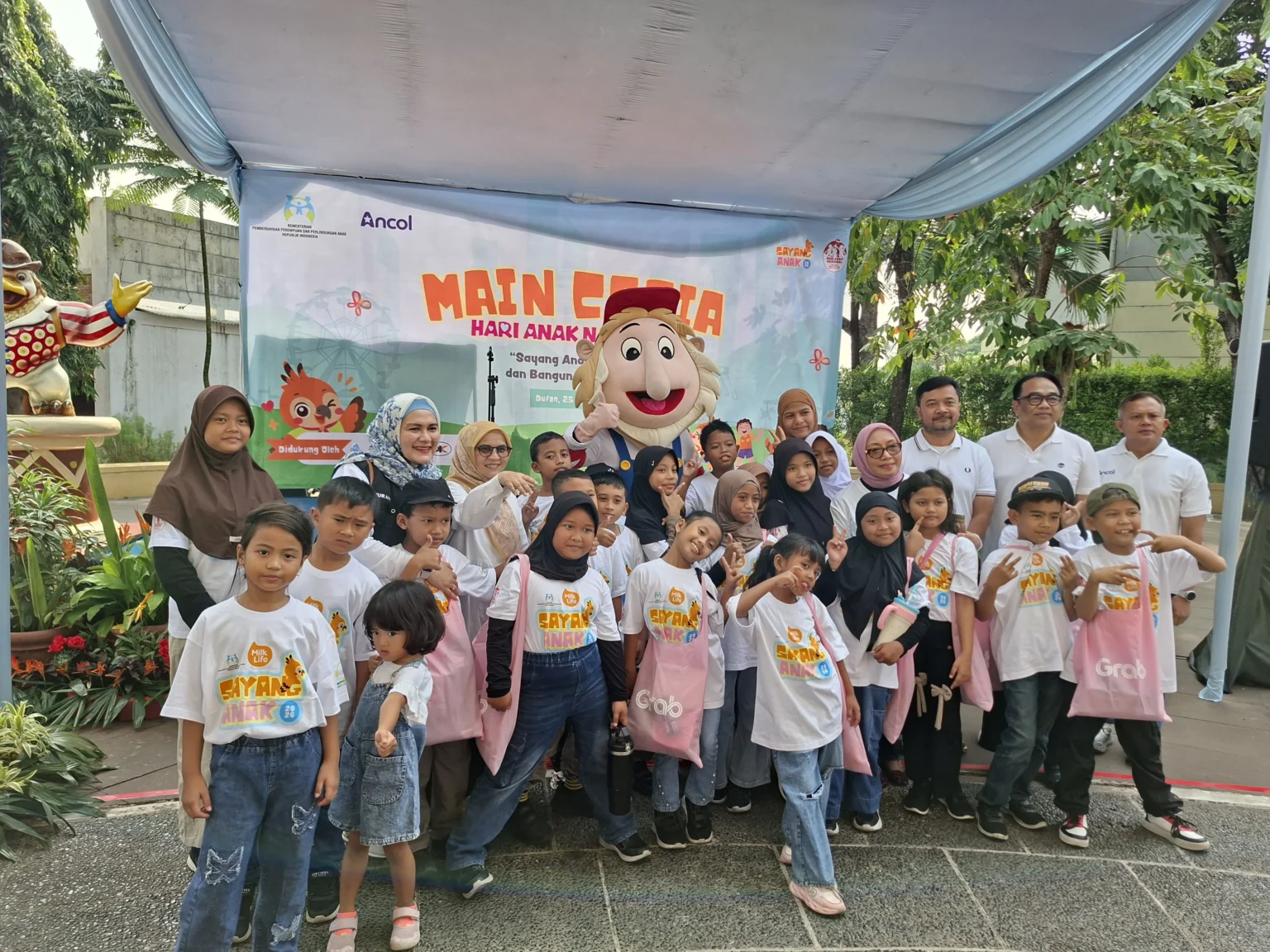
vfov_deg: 58.9
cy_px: 476
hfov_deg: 73.9
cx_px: 635
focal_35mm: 23
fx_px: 844
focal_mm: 5.54
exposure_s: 1/318
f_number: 1.8
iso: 50
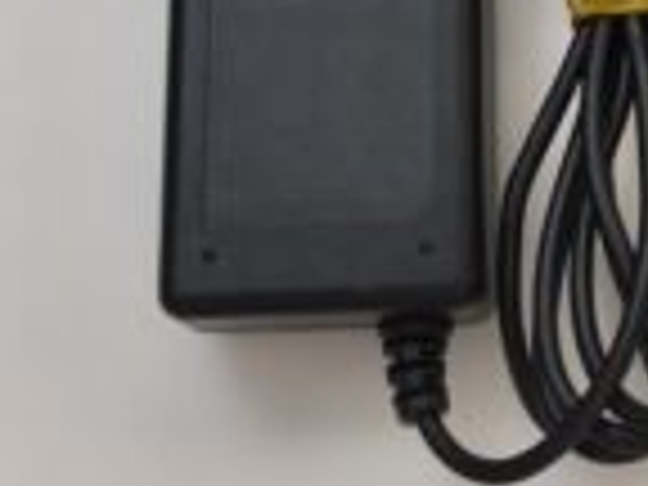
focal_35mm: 85
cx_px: 630
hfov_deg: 22.2
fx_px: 1591
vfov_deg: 17.1
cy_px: 29
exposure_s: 1/50
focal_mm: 6.57
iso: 400
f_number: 1.6
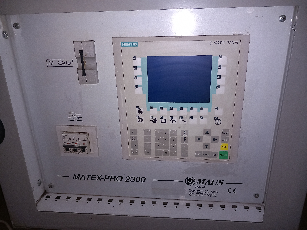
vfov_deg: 51.4
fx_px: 239
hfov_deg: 65.3
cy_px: 115
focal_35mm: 27
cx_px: 154
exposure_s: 1/50
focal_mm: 4
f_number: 1.8
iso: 125
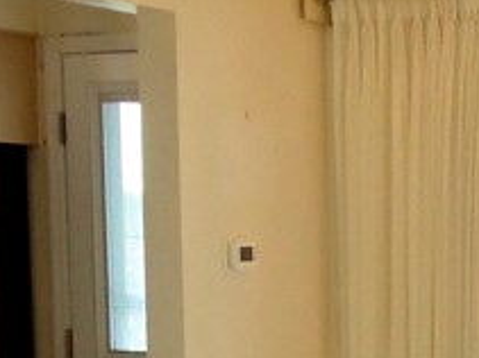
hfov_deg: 14.0
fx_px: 1881
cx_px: 608
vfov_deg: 10.4
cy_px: 594
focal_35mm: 136
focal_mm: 5.1
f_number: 3.3
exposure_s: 1/60
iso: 125
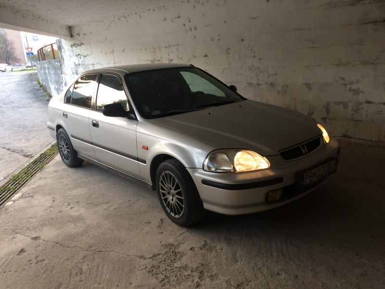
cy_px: 144
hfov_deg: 61.7
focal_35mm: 29
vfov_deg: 48.2
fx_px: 323
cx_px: 192
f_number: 2.2
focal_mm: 4.15
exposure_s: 1/33
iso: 50
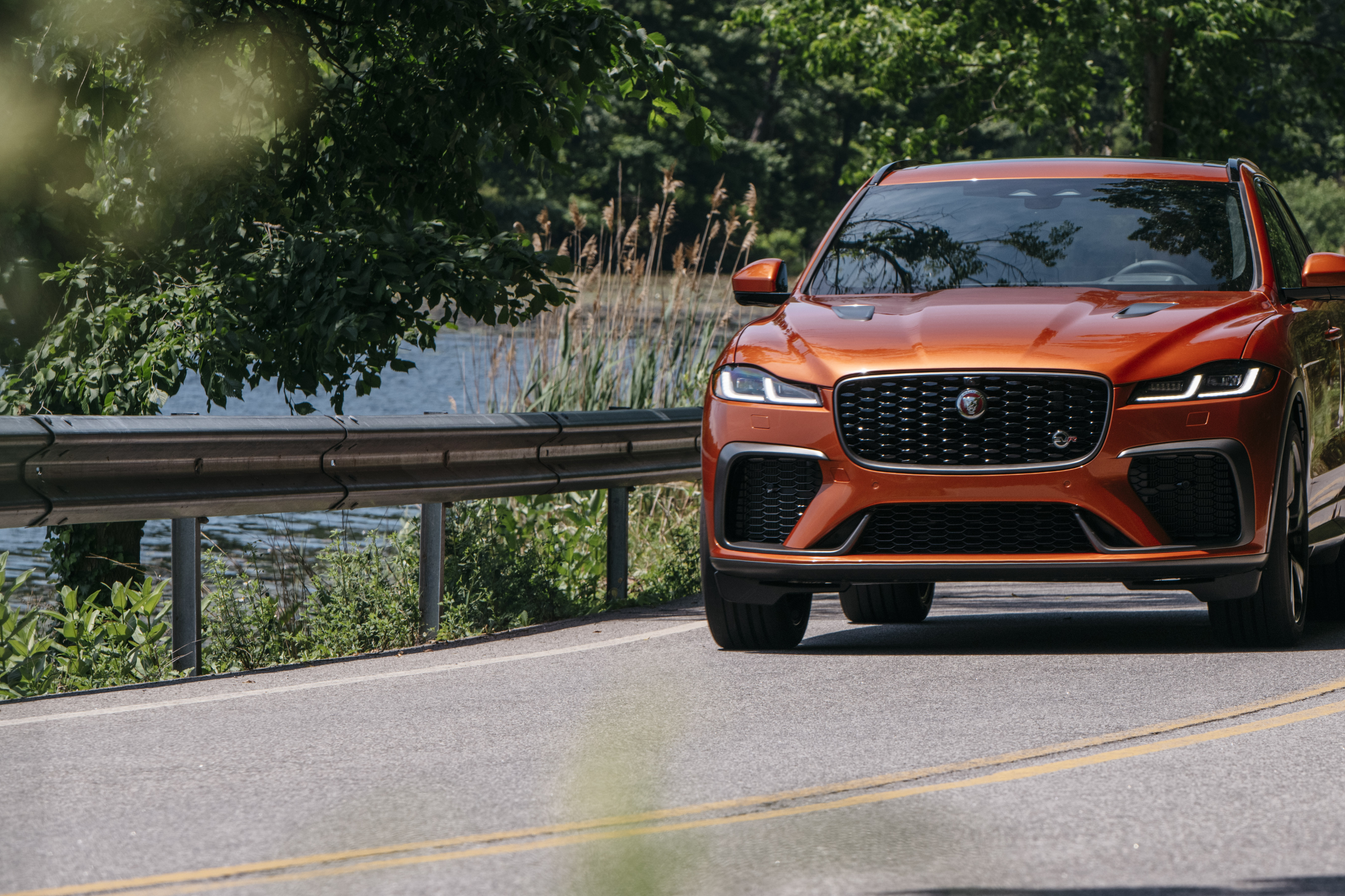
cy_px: 434
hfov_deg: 10.0
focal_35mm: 205
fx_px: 7659
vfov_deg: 6.7
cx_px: 996
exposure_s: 1/320
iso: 250
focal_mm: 135
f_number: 8
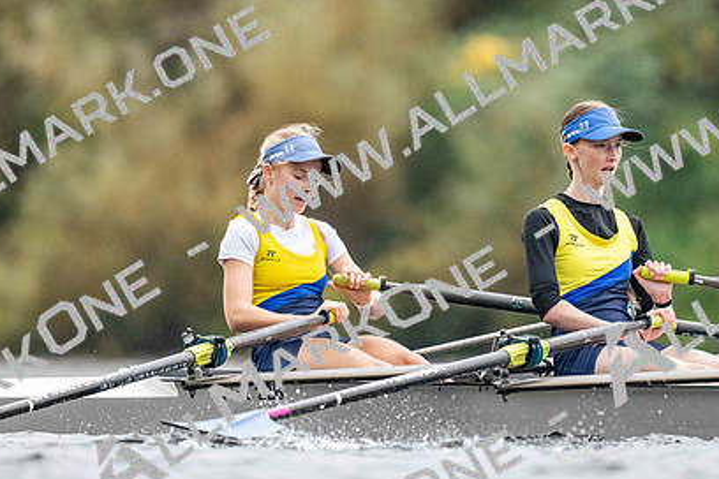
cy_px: 240
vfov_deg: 1.6
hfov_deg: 2.4
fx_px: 17035
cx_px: 455
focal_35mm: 853
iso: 5600
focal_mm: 600
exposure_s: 1/2500
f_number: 4
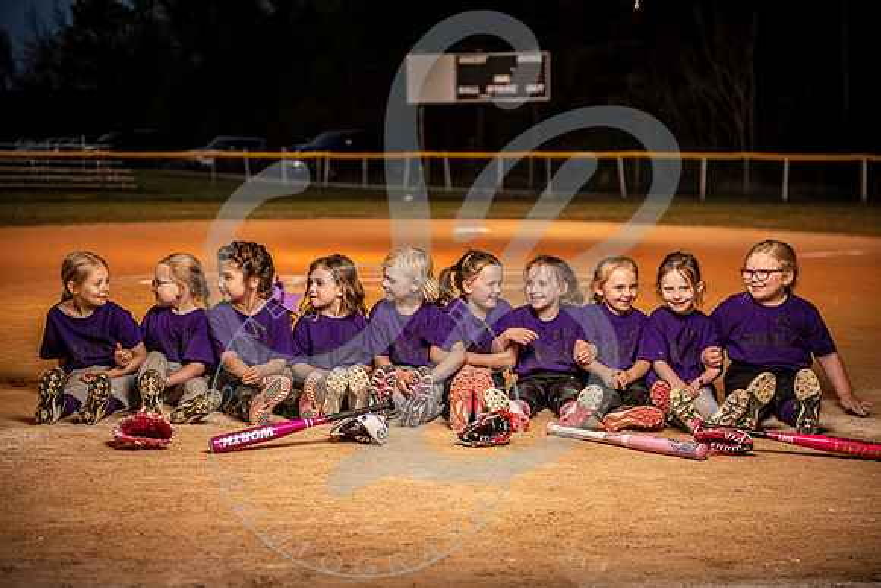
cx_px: 434
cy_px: 294
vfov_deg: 21.3
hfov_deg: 31.5
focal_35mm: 64
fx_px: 1561
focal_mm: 62
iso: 64
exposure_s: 1/200
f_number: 4
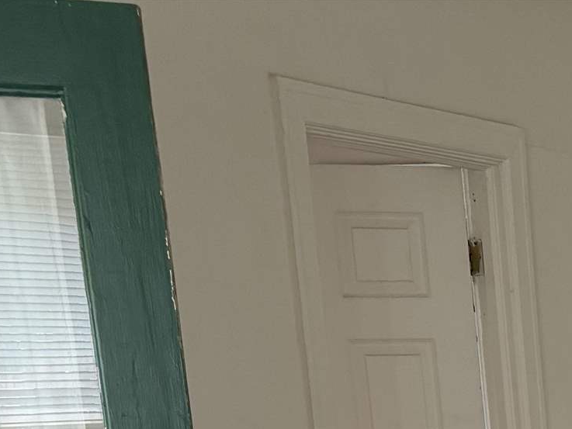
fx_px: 1653
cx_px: 947
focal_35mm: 100
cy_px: 891
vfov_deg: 12.7
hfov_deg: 17.0
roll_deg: +0.0
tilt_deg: -18.0
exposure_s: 1/93
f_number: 1.78
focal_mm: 6.76
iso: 200
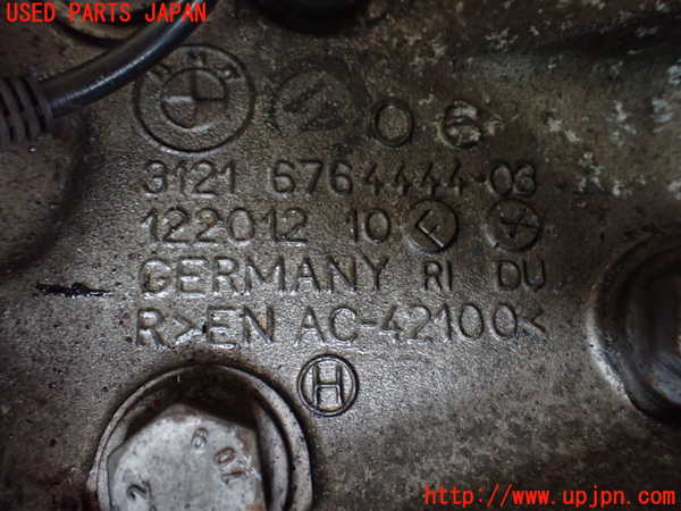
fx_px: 590
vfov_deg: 46.8
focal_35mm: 30
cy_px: 256
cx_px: 340
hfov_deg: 60.0
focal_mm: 5.4
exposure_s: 1/30
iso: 800
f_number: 2.3
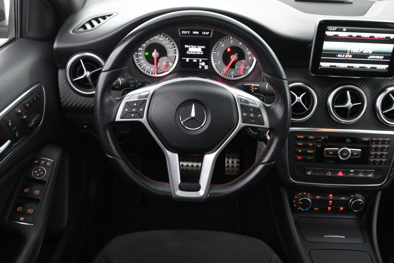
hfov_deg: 53.1
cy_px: 132
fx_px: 394
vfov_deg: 36.9
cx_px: 197
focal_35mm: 36
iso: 5000
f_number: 4.2
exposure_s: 1/40
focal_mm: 24
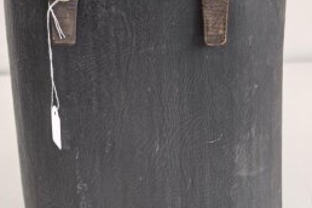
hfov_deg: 32.4
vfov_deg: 21.7
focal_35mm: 62
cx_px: 146
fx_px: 537
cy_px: 47
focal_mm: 8.5
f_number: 2
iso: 64
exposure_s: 1/100
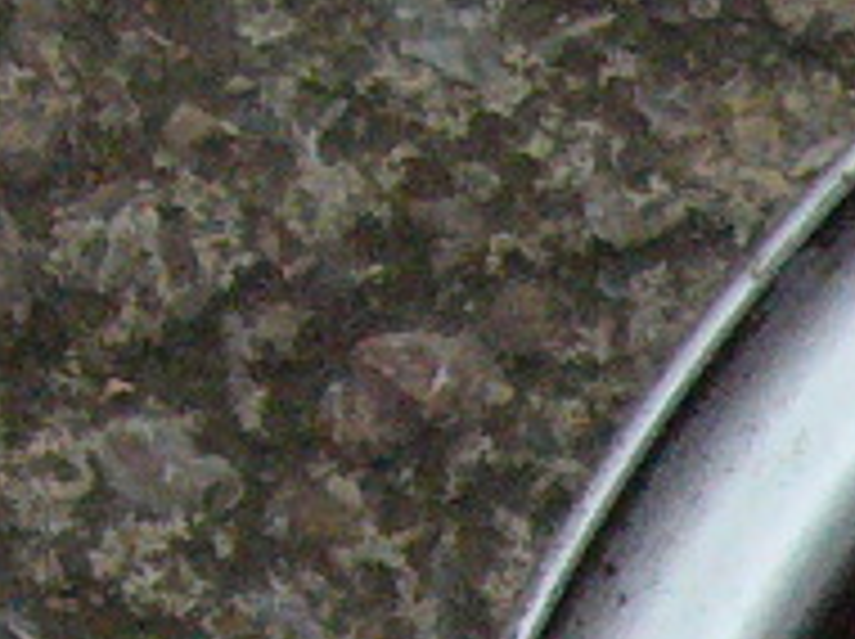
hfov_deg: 7.6
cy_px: 1642
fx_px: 5822
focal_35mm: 236
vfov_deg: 6.0
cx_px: 2362
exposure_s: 1/320
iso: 400
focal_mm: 5.8
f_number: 5.6
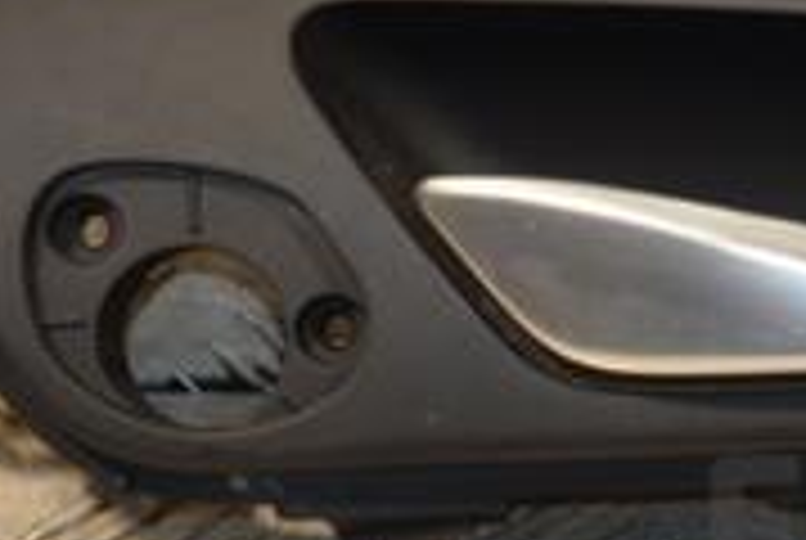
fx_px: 7423
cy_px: -76
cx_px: 626
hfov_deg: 6.2
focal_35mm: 331
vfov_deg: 4.2
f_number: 5.3
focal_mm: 66
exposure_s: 1/160
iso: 800
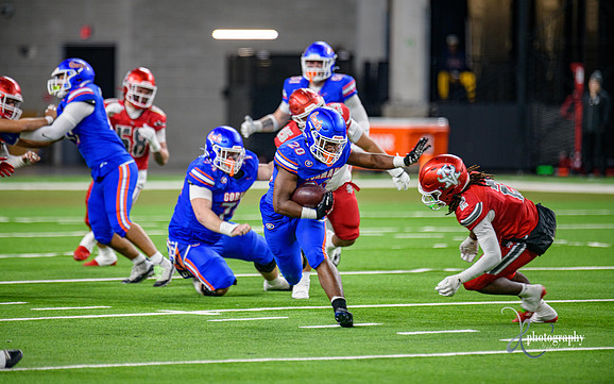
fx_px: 5136
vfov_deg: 4.3
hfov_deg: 6.8
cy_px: 179
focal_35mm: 307
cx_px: 307
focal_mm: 300
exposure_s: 1/400
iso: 1000
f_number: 2.8
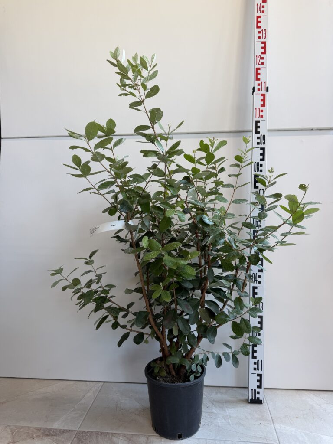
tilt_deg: -3.4
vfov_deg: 71.6
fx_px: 308
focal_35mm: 24
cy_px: 222
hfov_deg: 56.8
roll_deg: +0.9
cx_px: 166
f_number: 1.78
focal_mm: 6.76
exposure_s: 1/121
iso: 80
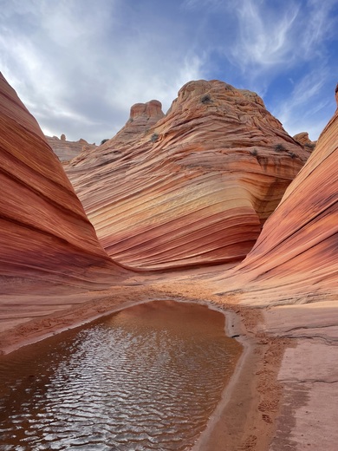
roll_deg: +2.3
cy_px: 226
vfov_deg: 67.3
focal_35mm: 26
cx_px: 169
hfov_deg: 53.1
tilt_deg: +6.9
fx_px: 338
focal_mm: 4.2
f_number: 1.6
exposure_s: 1/2020
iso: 32
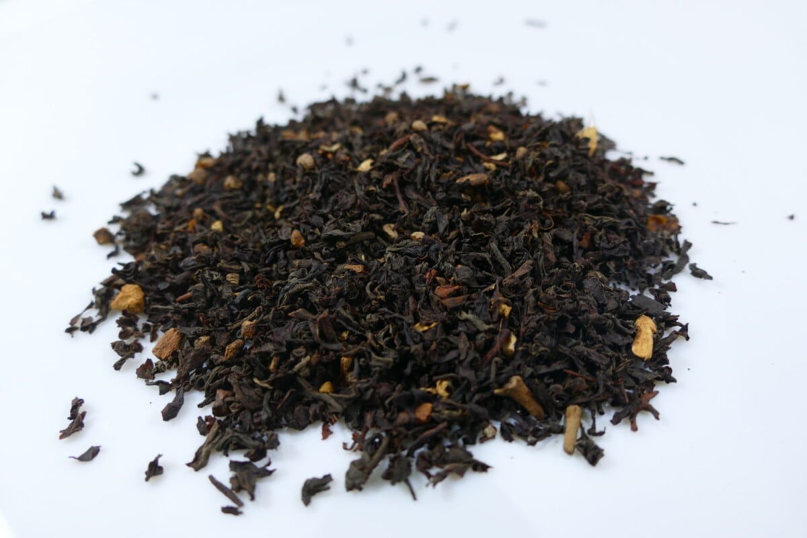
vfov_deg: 41.1
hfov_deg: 58.7
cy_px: 269
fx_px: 717
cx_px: 404
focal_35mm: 32
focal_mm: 11.6
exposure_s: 1/80
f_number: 3
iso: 200
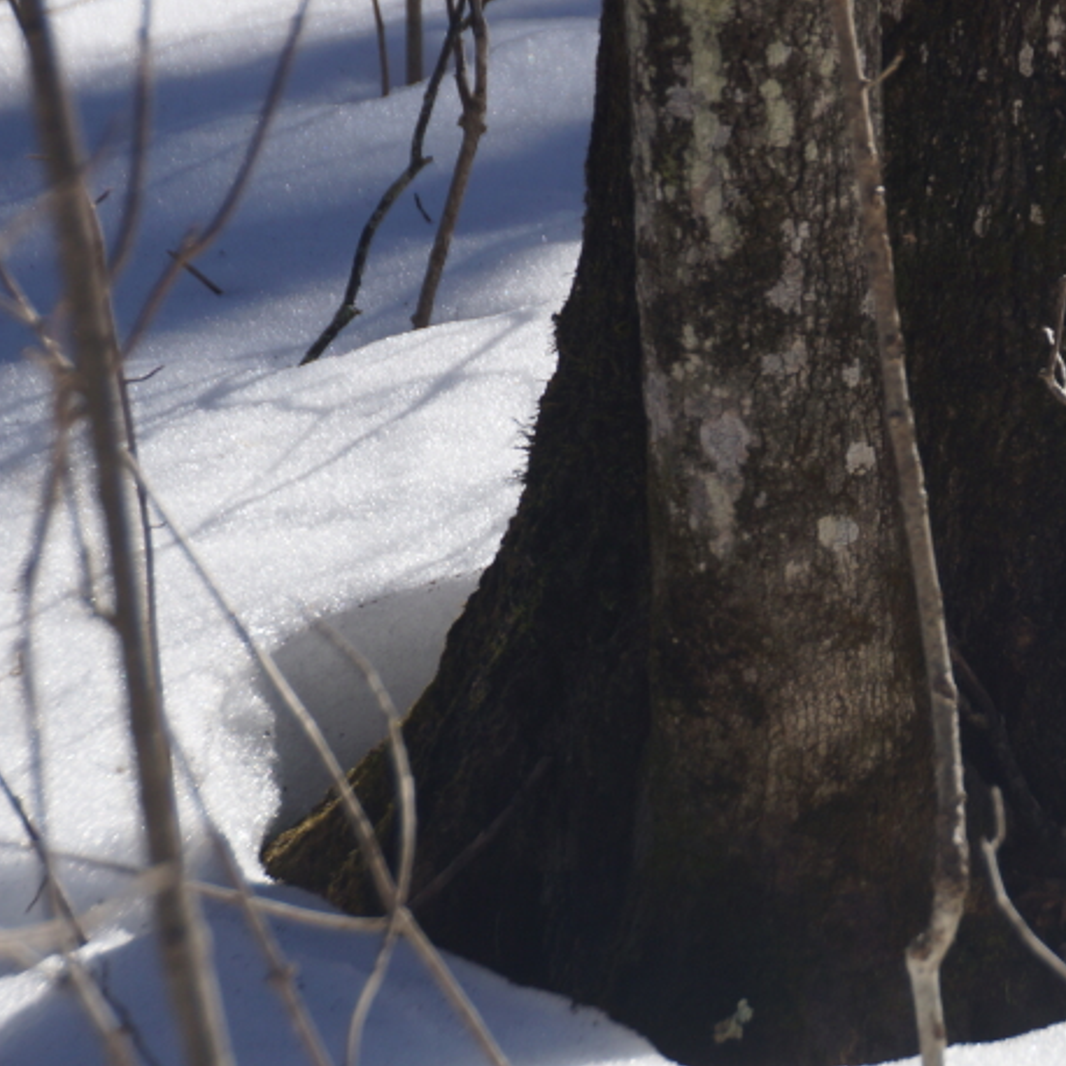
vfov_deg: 6.3
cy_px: 659
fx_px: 9686
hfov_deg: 6.3
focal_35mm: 278
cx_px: 1054
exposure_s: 1/200
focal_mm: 100
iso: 100
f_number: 6.3
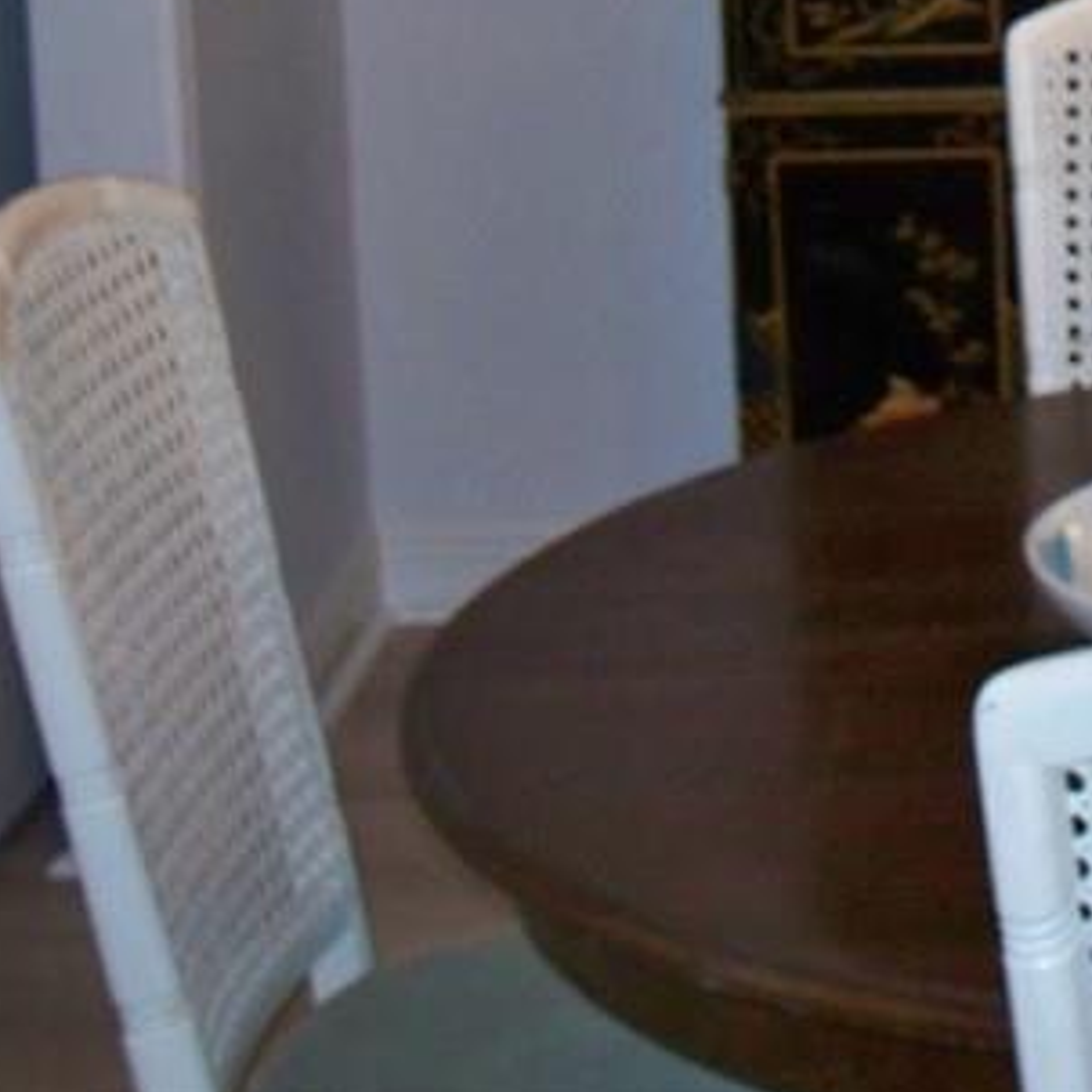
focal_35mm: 105
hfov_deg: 16.1
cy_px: -275
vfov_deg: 15.8
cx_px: 1186
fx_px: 3747
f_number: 2.8
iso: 200
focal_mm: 7.54
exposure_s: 1/30
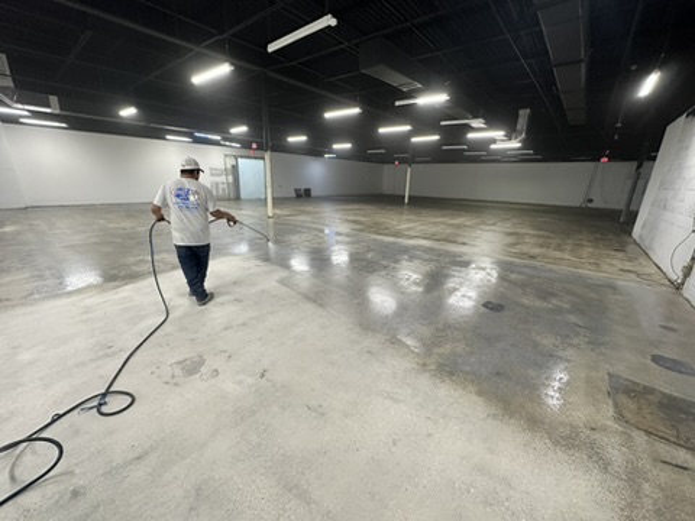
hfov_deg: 102.1
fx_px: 281
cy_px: 260
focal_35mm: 14
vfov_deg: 85.7
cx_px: 348
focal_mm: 2.22
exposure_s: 1/120
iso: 250
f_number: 2.2
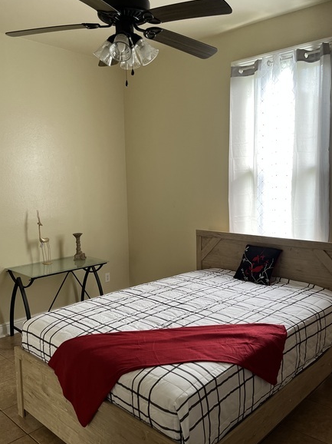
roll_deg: +1.9
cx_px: 179
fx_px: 384
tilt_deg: -8.0
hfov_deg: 46.7
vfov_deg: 60.0
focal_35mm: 30
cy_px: 224
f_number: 1.6
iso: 125
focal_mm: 5.1
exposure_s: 1/108
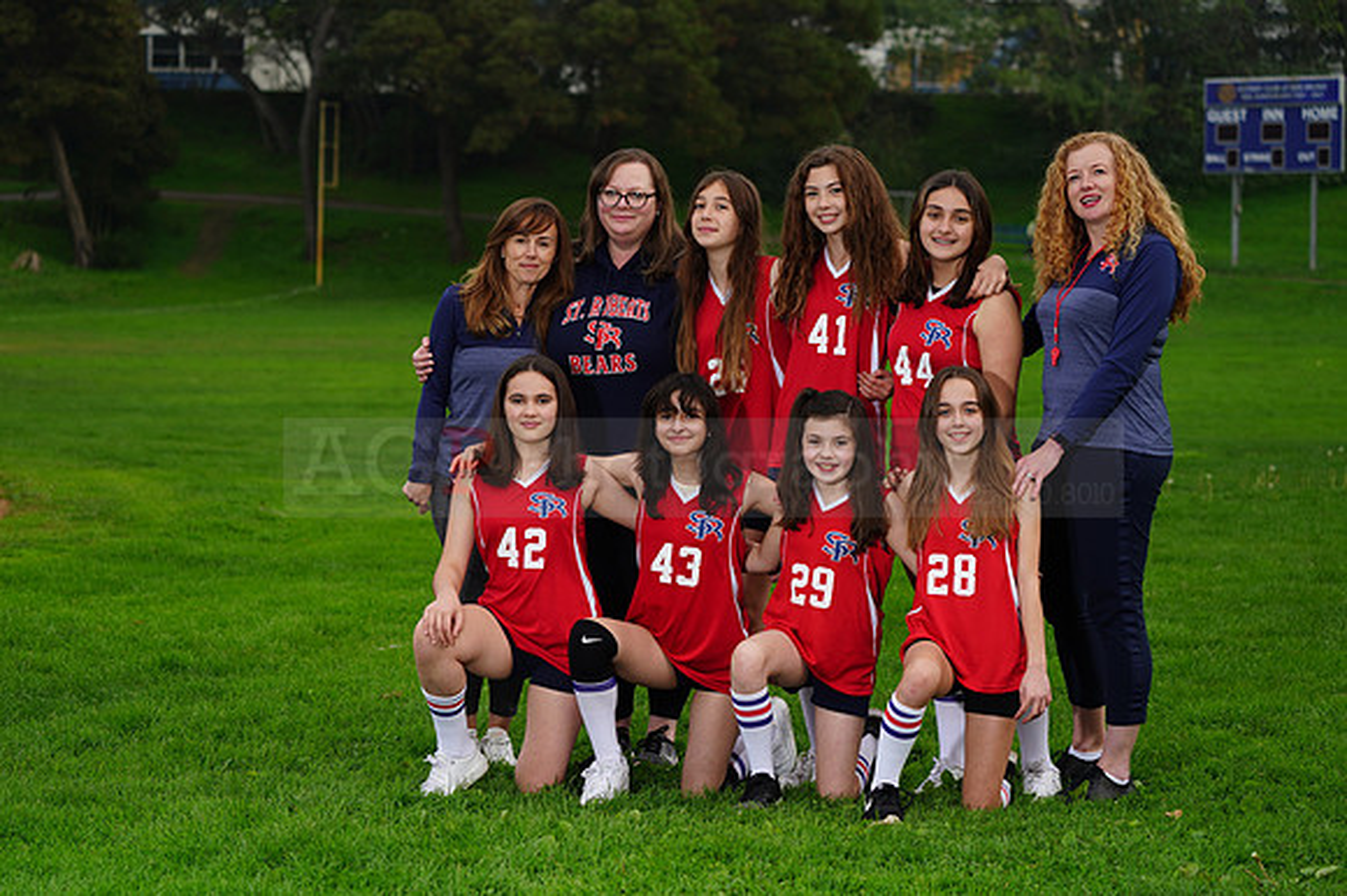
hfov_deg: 20.4
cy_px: 448
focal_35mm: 100
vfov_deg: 13.7
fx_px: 3739
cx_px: 674
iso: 200
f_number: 5
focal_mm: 100
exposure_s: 1/250
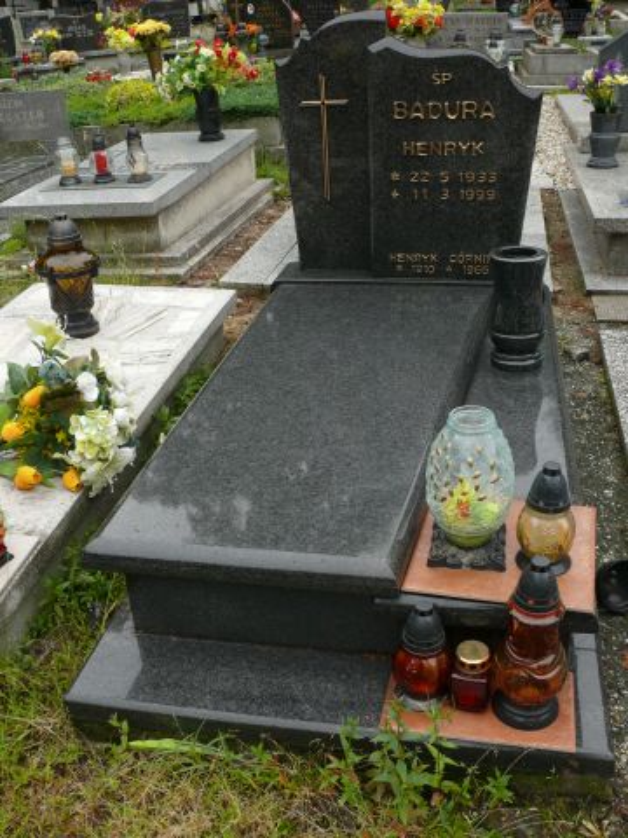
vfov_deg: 52.6
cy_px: 419
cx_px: 314
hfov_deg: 40.7
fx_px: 847
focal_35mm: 35
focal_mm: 7.4
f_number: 4
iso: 100
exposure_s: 1/100
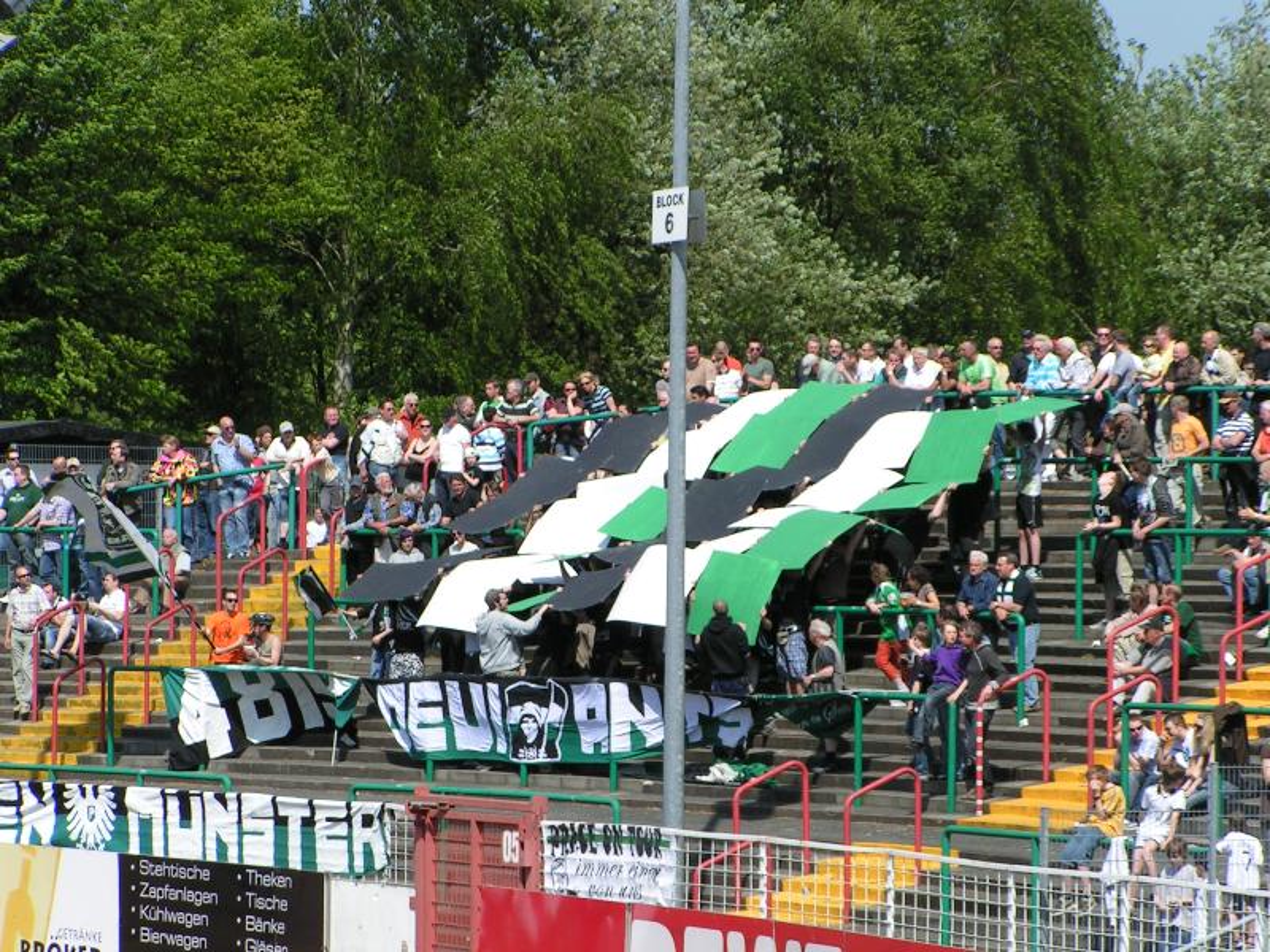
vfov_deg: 8.2
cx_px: 635
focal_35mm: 180
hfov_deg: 11.0
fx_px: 6604
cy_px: 476
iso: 50
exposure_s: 1/640
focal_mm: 27.5
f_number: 5.6
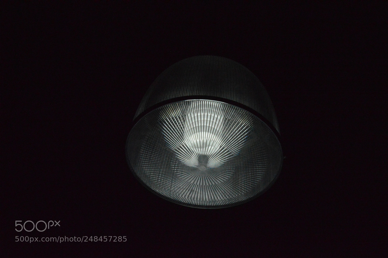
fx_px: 888
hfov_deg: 24.6
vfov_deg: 16.5
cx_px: 194
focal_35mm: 82
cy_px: 129
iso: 6400
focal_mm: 55
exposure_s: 1/4000
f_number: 32
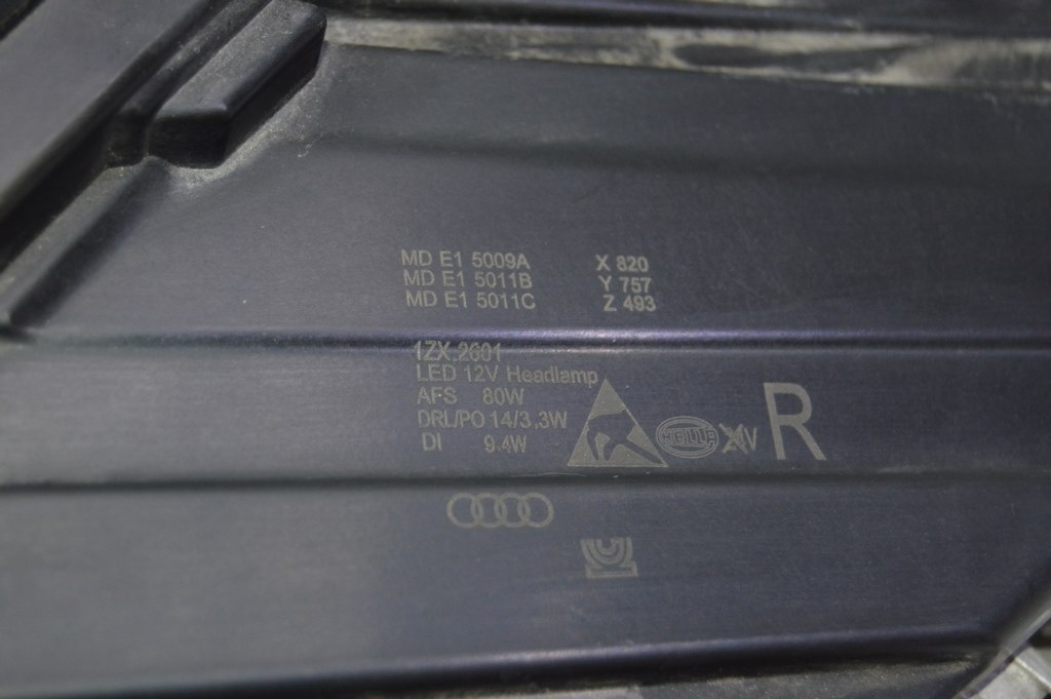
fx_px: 2407
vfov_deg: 16.5
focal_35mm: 82
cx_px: 526
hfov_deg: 24.6
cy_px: 350
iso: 1100
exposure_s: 1/60
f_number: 5.6
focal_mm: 55
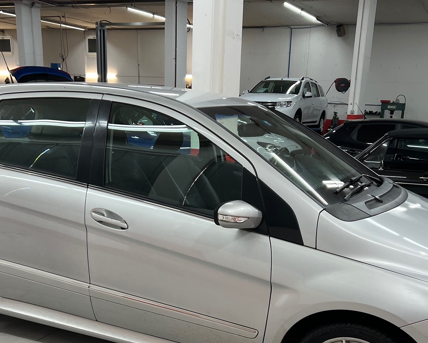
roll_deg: -2.2
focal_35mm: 44
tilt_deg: -17.7
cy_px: 276
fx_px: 557
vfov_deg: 33.1
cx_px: 218
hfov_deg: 42.0
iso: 80
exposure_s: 1/100
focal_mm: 5.7
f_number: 1.5
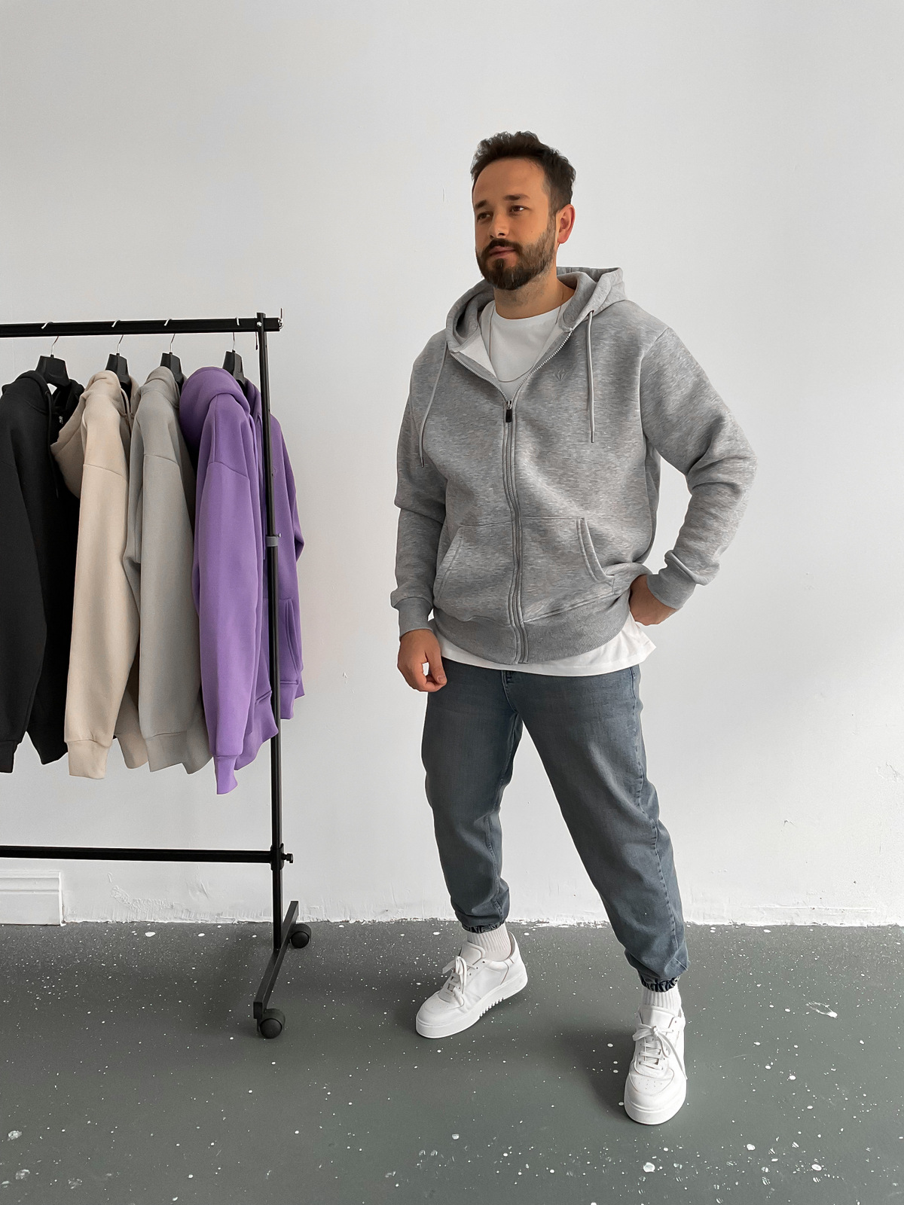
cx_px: 452
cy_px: 602
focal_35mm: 29
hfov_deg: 48.2
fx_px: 1010
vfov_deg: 61.7
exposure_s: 1/80
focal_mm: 3
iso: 64
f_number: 1.8
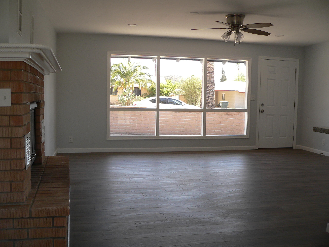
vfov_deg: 39.7
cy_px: 124
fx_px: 342
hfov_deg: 51.4
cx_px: 164
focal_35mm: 36
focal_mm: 6
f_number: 2.8
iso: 80
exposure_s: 1/100
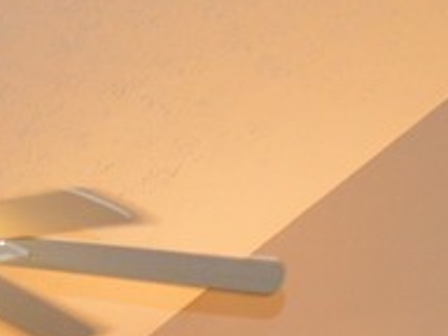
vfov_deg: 9.4
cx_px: -69
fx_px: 1902
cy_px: 702
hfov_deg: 13.1
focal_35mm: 147
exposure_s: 1/60
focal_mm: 18
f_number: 3.5
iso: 1600
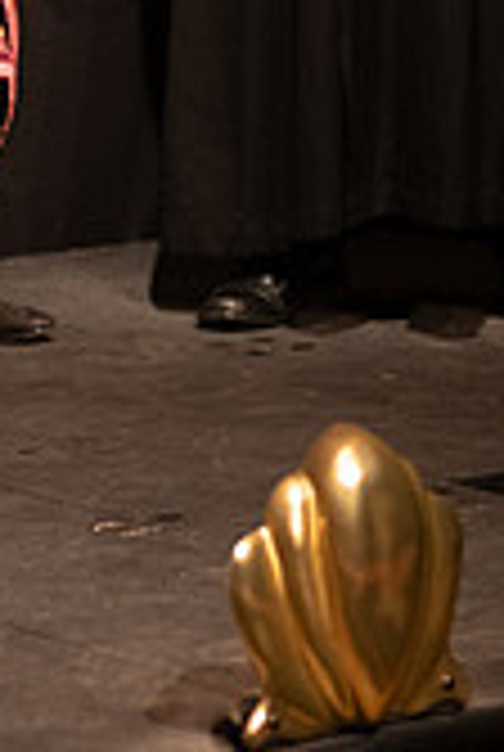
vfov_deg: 9.0
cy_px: -180
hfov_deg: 6.1
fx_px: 4726
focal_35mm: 226
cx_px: -32
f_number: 1.8
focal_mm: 56
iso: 1000
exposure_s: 1/500
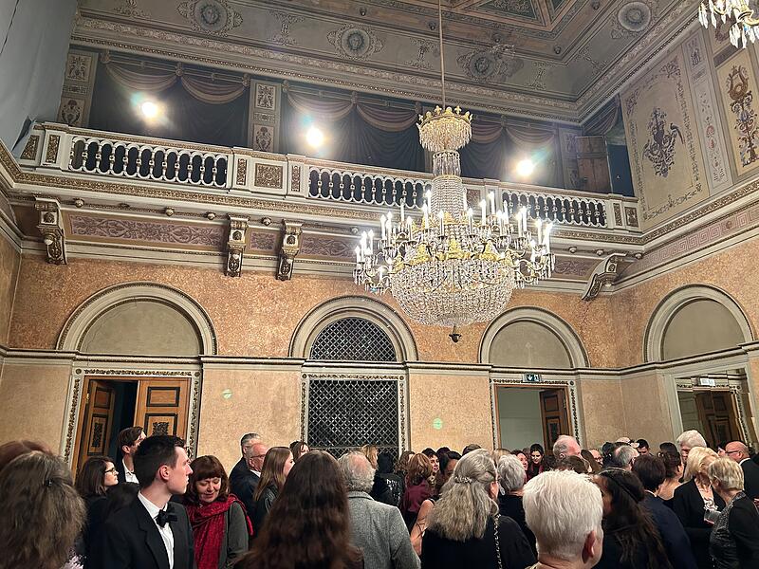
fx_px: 570
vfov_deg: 53.1
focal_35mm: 26
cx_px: 380
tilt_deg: +17.3
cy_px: 284
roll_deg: -0.3
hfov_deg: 67.3
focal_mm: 5.7
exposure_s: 1/50
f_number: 1.5
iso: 200
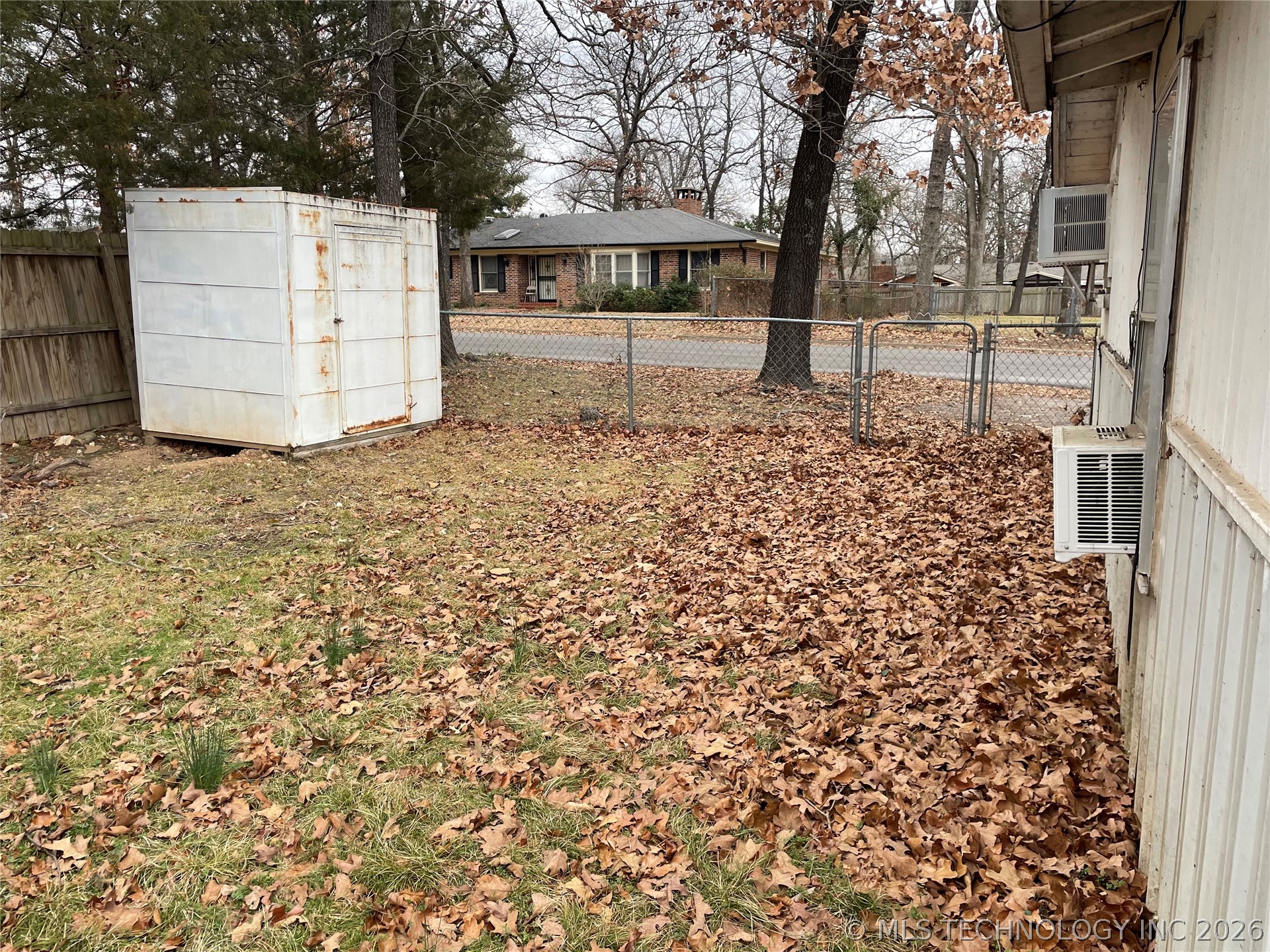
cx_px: 635
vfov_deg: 53.1
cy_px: 476
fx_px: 954
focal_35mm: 26
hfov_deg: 67.3
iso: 32
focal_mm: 4.2
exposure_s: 1/389
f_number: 1.6
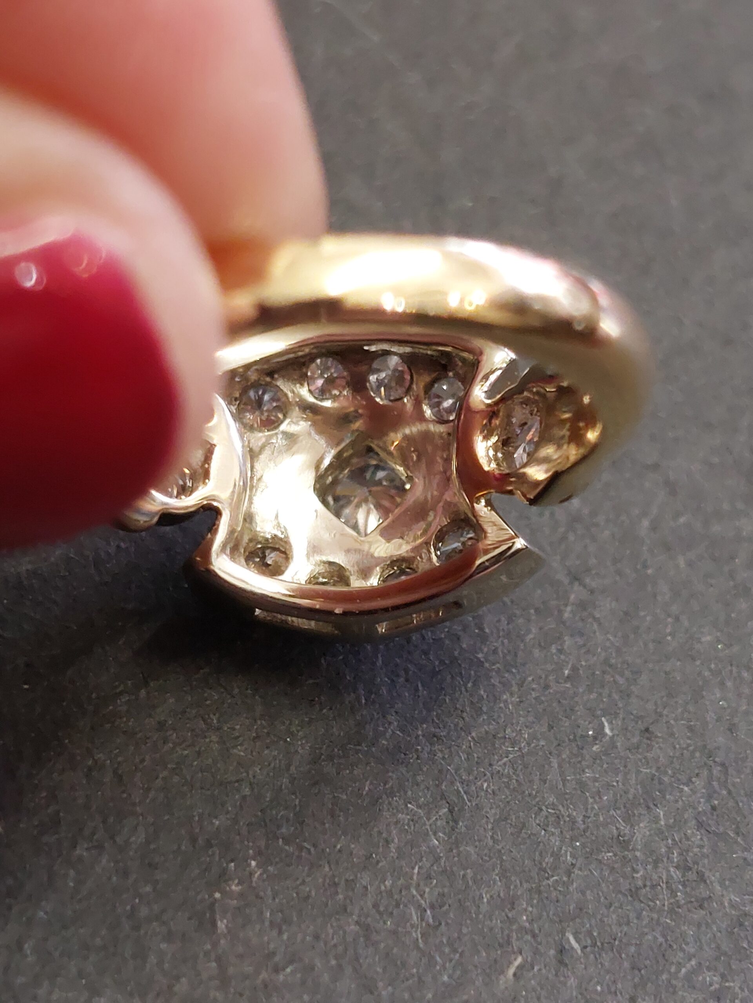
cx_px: 376
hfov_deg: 54.9
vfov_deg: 69.4
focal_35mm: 25
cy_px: 502
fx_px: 725
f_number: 1.8
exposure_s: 1/50
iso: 250
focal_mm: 5.23
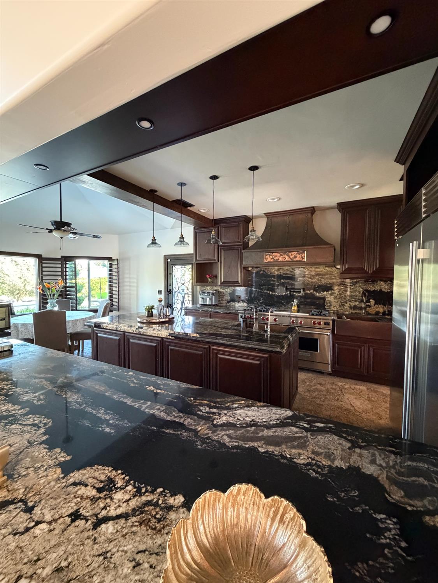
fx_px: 236
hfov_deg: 85.7
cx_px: 219
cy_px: 292
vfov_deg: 102.0
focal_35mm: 14
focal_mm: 2.22
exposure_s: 1/60
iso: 1000
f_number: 2.2
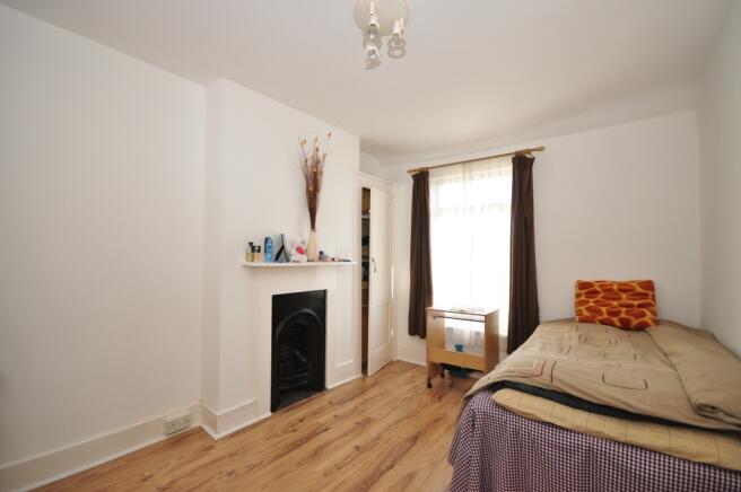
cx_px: 370
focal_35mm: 16
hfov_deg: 95.0
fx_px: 339
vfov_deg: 71.9
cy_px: 246
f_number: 4.2
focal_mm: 11
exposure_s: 1/60
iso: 200
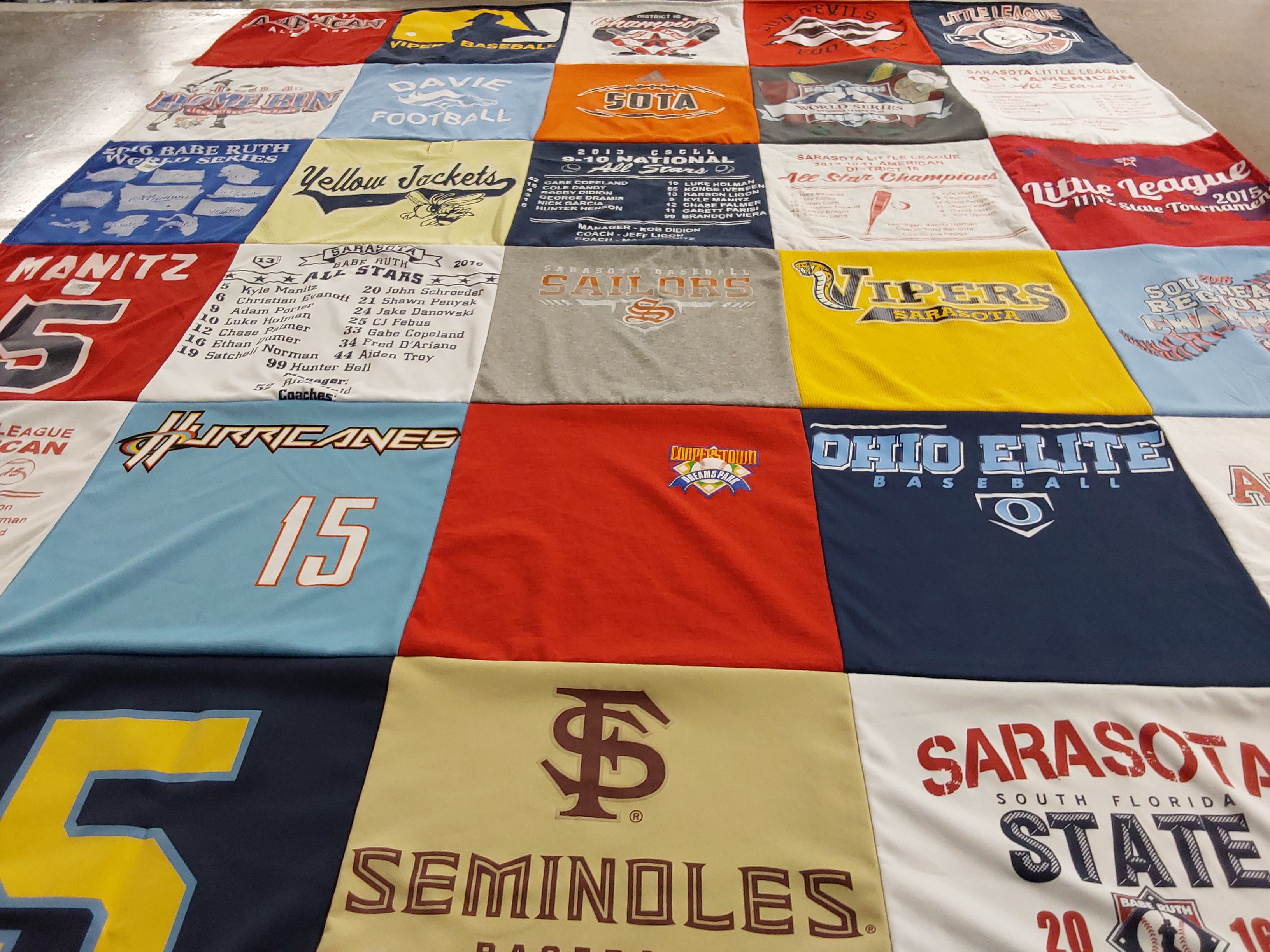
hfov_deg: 63.4
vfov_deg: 49.7
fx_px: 1027
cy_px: 476
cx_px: 635
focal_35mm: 28
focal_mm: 2.91
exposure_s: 1/60
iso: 125
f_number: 1.9
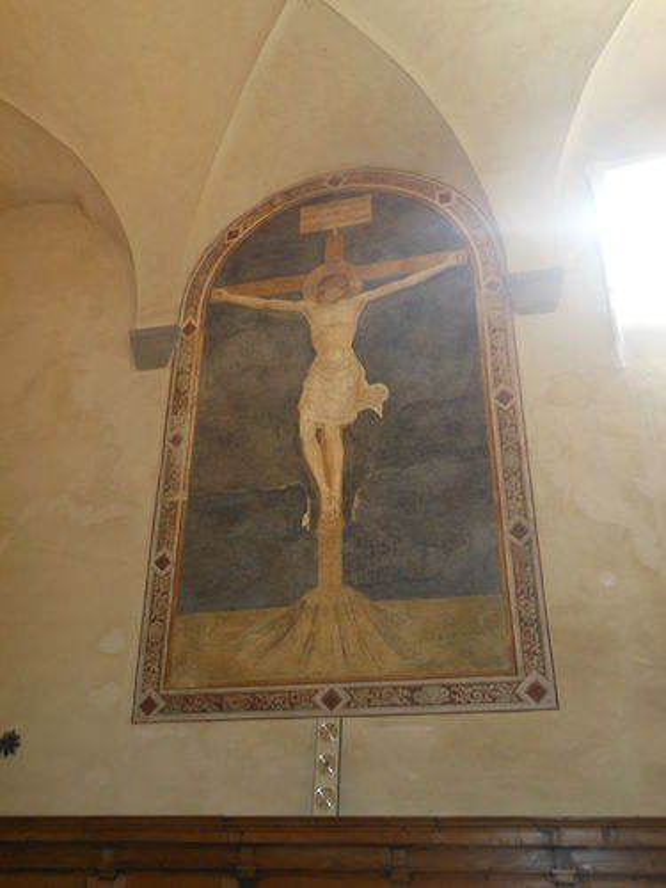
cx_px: 333
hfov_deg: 42.9
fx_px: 847
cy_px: 444
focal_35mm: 33
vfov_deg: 55.4
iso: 250
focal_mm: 6
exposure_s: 1/30
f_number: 3.5
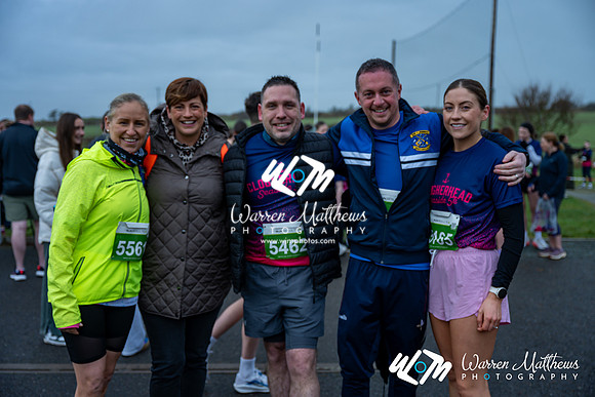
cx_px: 298
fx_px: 661
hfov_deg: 48.4
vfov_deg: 33.4
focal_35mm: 40
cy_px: 198
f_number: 2.8
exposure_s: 1/320
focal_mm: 40
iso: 100
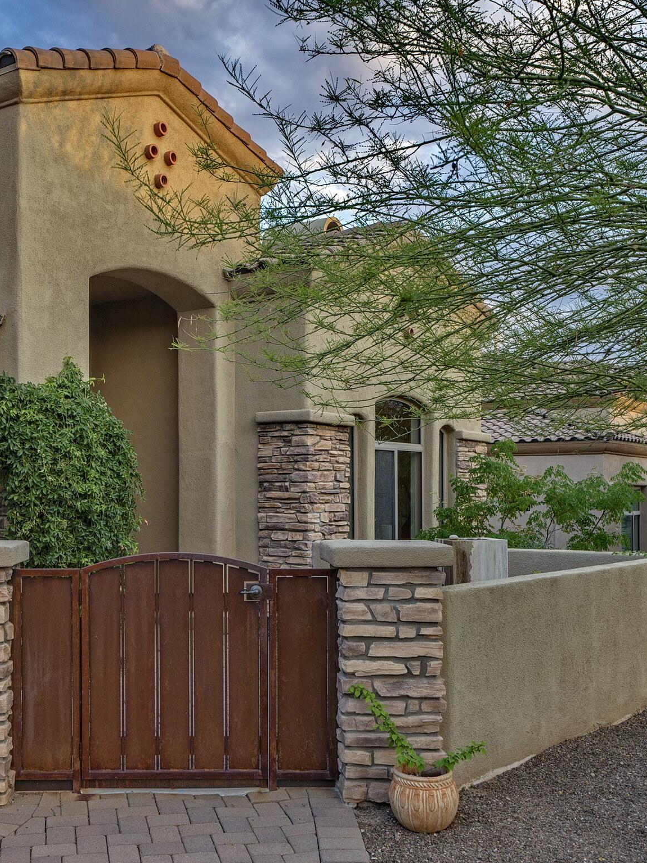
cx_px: 182
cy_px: 483
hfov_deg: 33.8
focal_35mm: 42
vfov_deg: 44.7
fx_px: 1046
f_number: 9
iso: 100
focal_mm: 24
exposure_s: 1/8
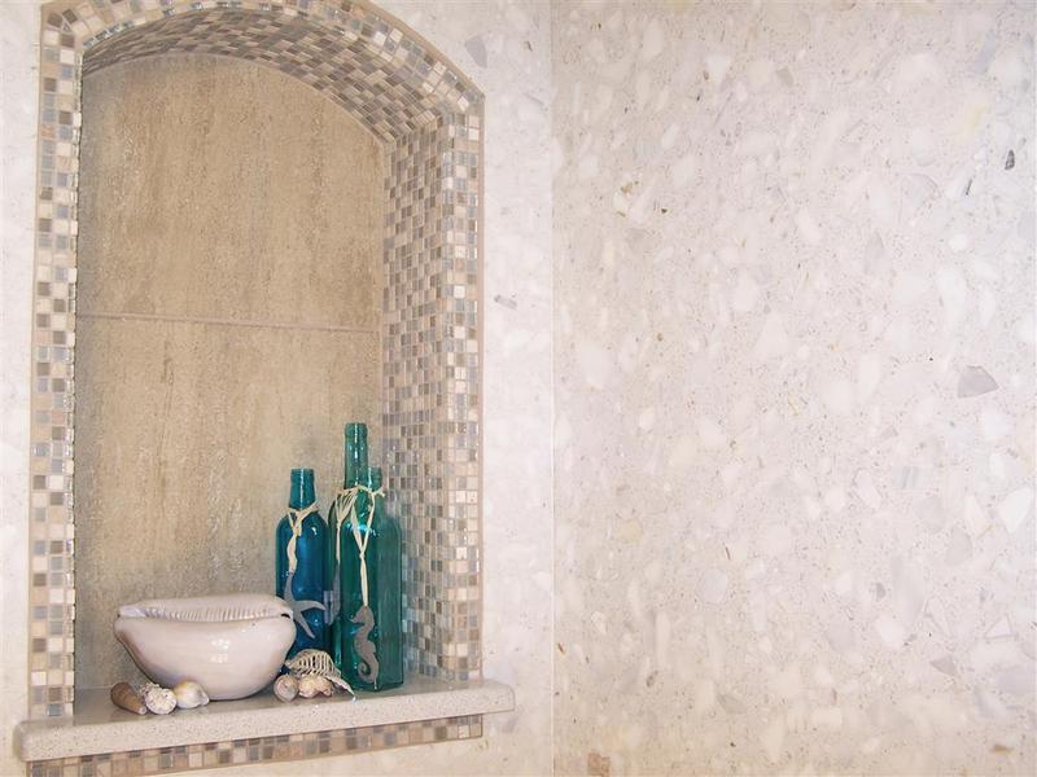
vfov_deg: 37.7
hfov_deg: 49.0
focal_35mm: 38
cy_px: 388
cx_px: 518
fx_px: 1138
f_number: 2.8
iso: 80
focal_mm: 6.3
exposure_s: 1/100
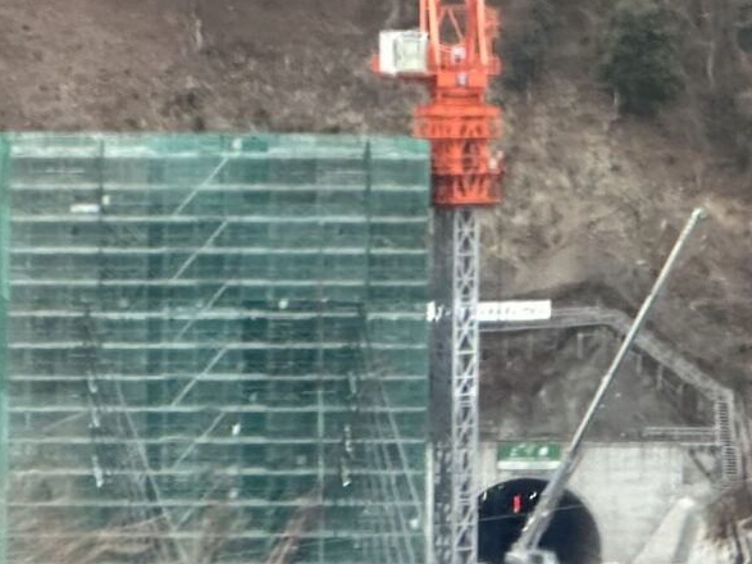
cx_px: 568
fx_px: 7298
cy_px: 278
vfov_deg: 4.4
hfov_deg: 5.9
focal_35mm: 336
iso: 100
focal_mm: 9
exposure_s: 1/99
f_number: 2.8
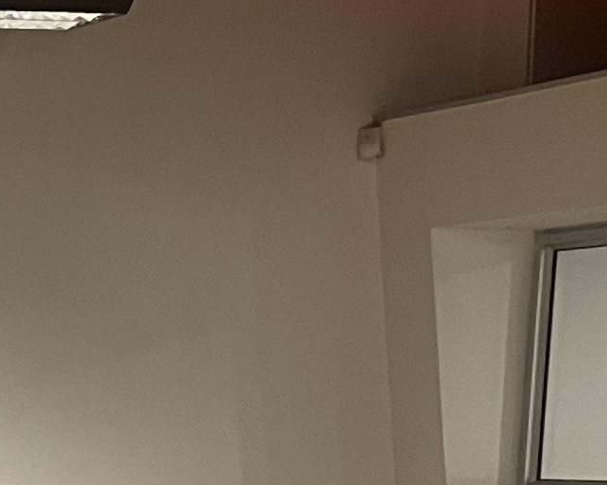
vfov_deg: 9.5
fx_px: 2856
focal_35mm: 159
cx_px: -927
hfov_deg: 10.3
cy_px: 656
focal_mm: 5.1
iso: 80
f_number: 1.6
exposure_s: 1/50
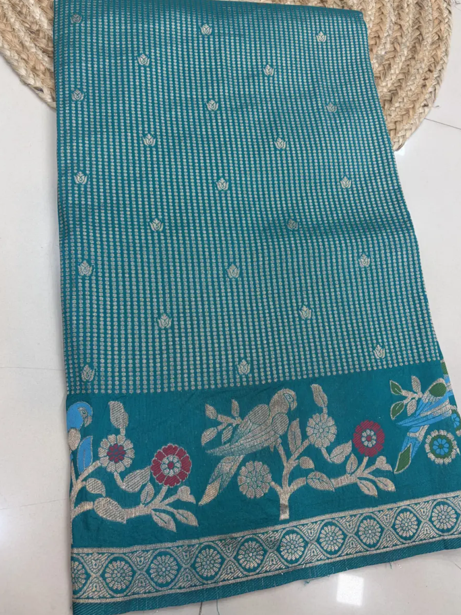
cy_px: 296
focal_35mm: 28
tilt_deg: -67.5
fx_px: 497
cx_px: 229
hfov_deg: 49.7
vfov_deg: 63.4
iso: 64
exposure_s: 1/50
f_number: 1.6
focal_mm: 5.96
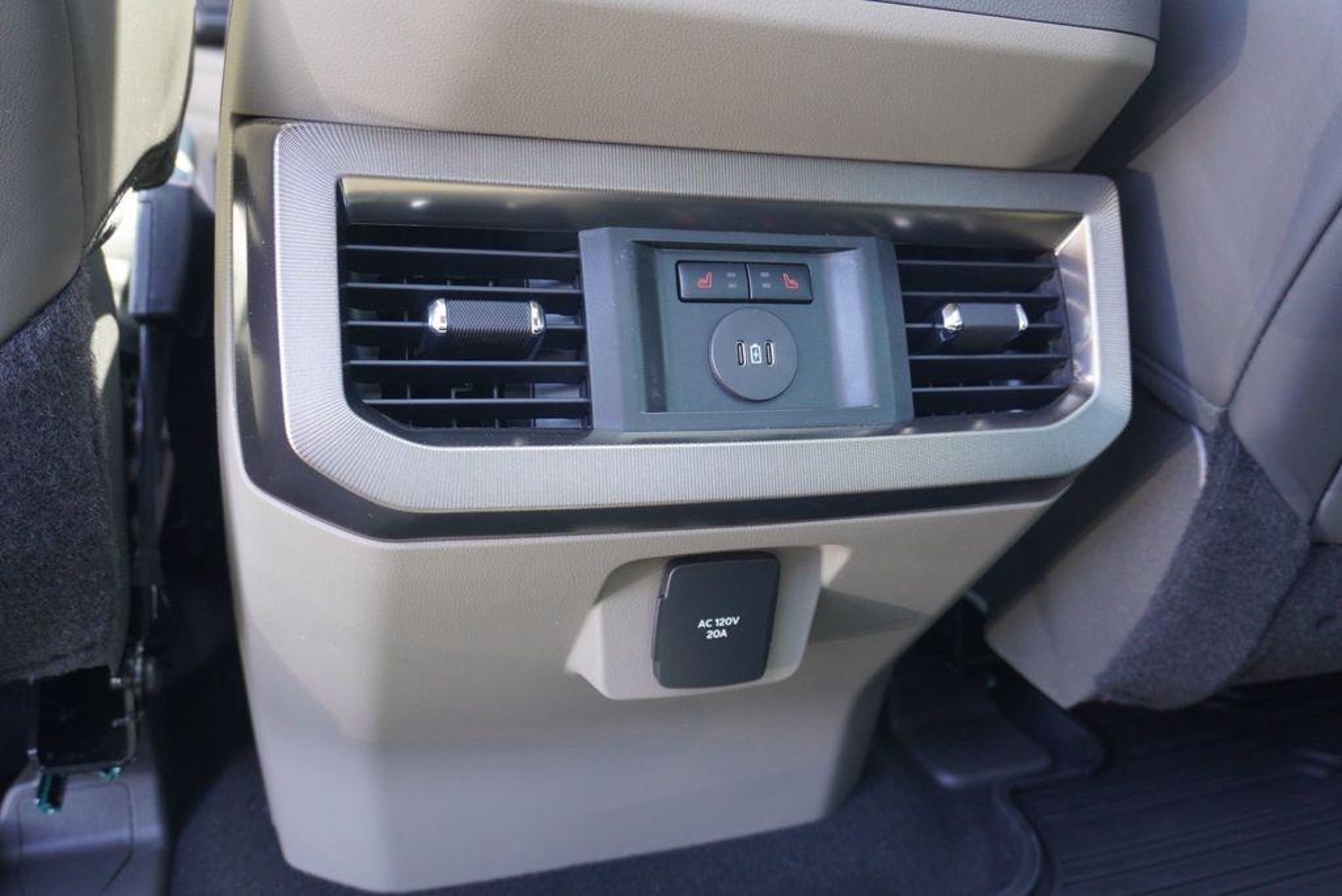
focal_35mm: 30
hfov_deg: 61.9
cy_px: 448
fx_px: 1119
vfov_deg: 43.7
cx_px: 671
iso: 800
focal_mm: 20
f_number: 4
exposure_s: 1/60
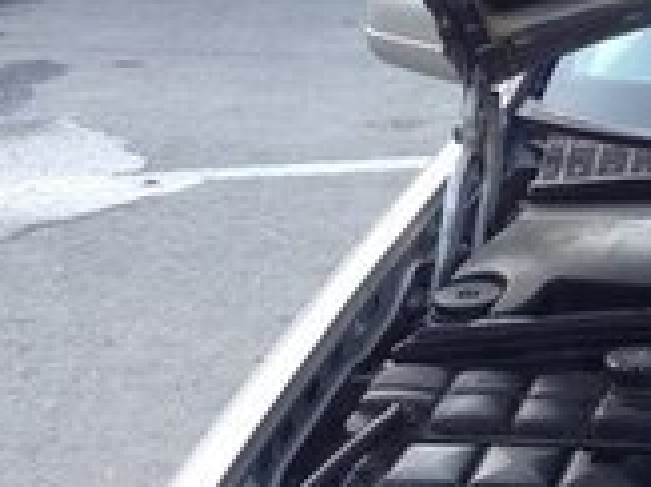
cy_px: 301
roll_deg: -3.9
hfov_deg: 13.1
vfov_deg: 11.0
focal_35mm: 134
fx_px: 2518
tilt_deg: -15.1
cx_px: 1226
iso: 50
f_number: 2.4
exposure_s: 1/138
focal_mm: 4.12
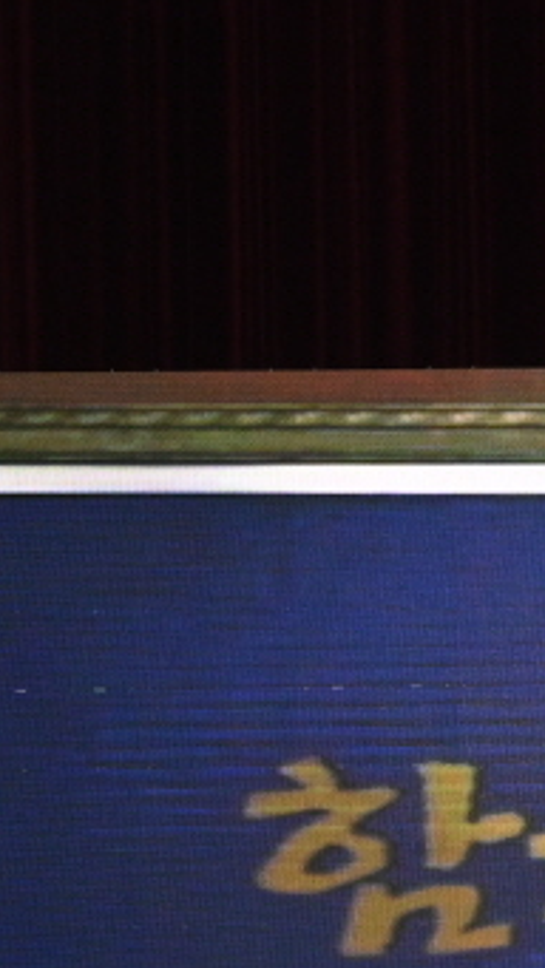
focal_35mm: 285
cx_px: 991
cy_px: 1189
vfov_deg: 7.5
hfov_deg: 4.2
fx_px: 7317
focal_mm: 58
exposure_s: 1/200
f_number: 6.3
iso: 2000
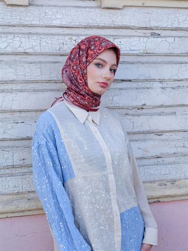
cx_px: 94
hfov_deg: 26.6
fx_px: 398
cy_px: 126
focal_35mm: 55
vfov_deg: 34.9
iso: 320
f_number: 7.1
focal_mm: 70
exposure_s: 1/120
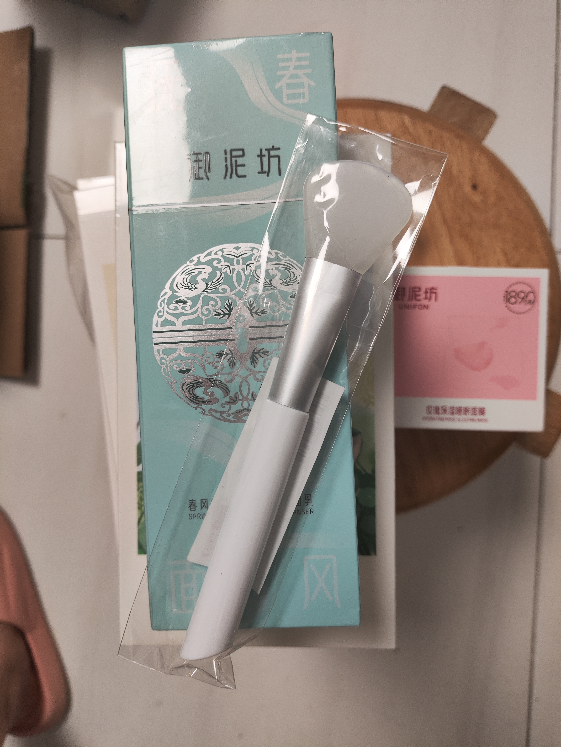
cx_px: 280
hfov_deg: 56.9
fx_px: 518
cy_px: 374
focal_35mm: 24
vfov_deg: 71.6
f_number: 1.8
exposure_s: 1/50
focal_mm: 4.68
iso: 68
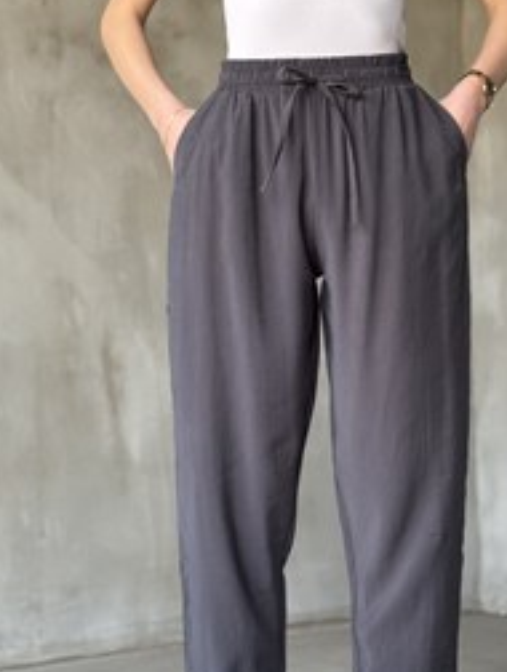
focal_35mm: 81
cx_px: 323
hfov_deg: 18.2
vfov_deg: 24.1
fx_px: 1576
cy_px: 339
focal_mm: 6.76
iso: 160
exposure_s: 1/60
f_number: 1.78
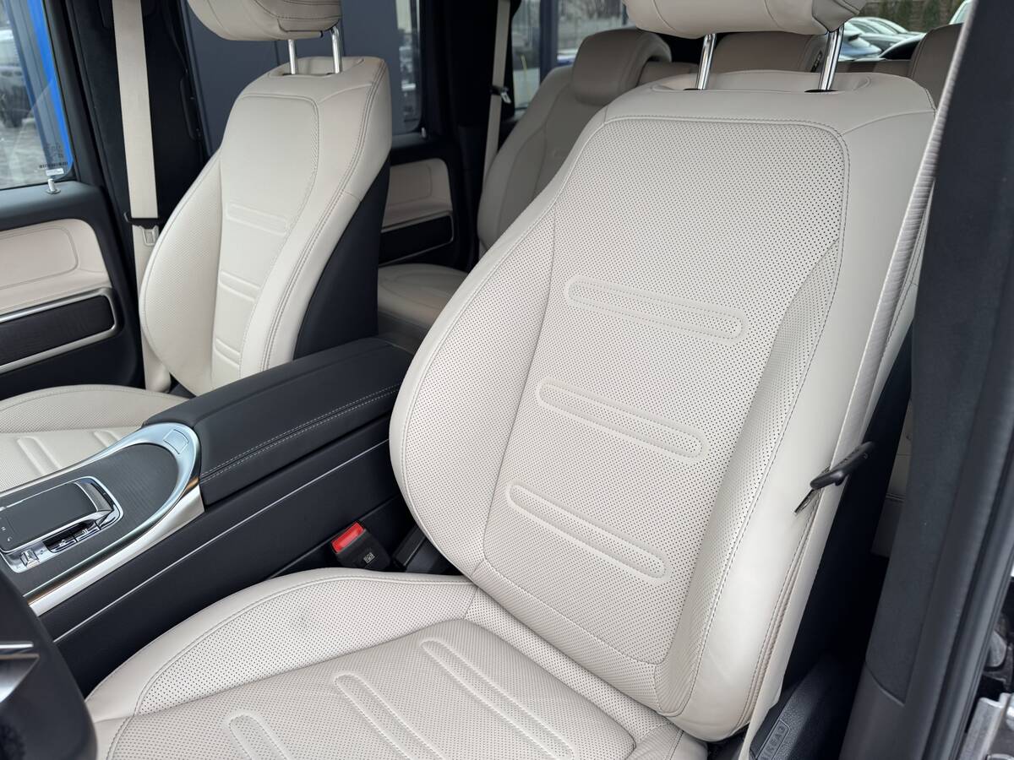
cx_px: 507
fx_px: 703
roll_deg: +1.3
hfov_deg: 71.6
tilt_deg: -24.6
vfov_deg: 56.8
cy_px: 380
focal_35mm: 24
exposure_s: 1/102
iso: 80
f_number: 1.78
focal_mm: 6.76
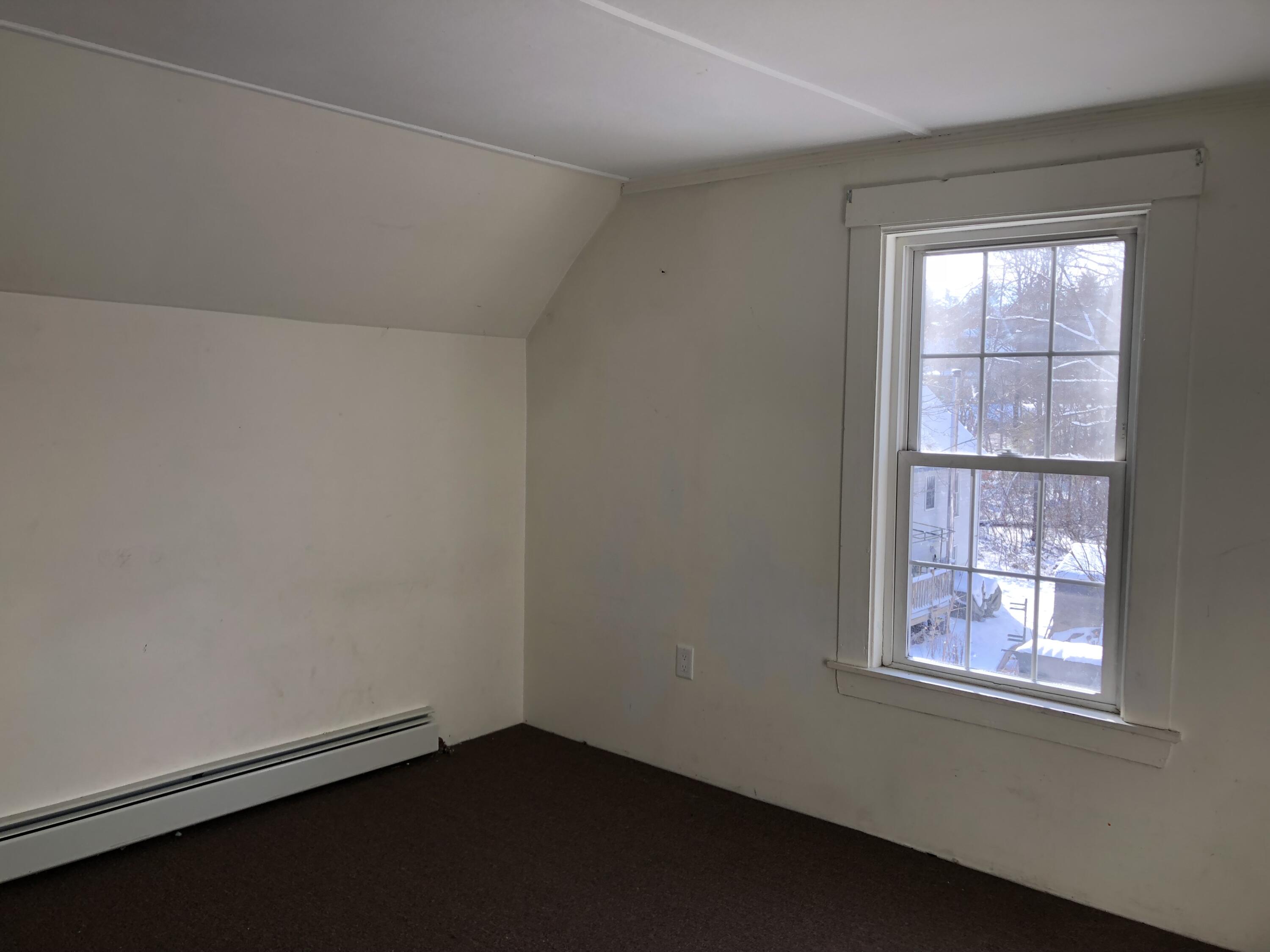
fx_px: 1064
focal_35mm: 29
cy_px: 476
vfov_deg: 48.2
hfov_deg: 61.7
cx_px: 635
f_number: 1.8
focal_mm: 3.99
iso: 25
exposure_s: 1/122
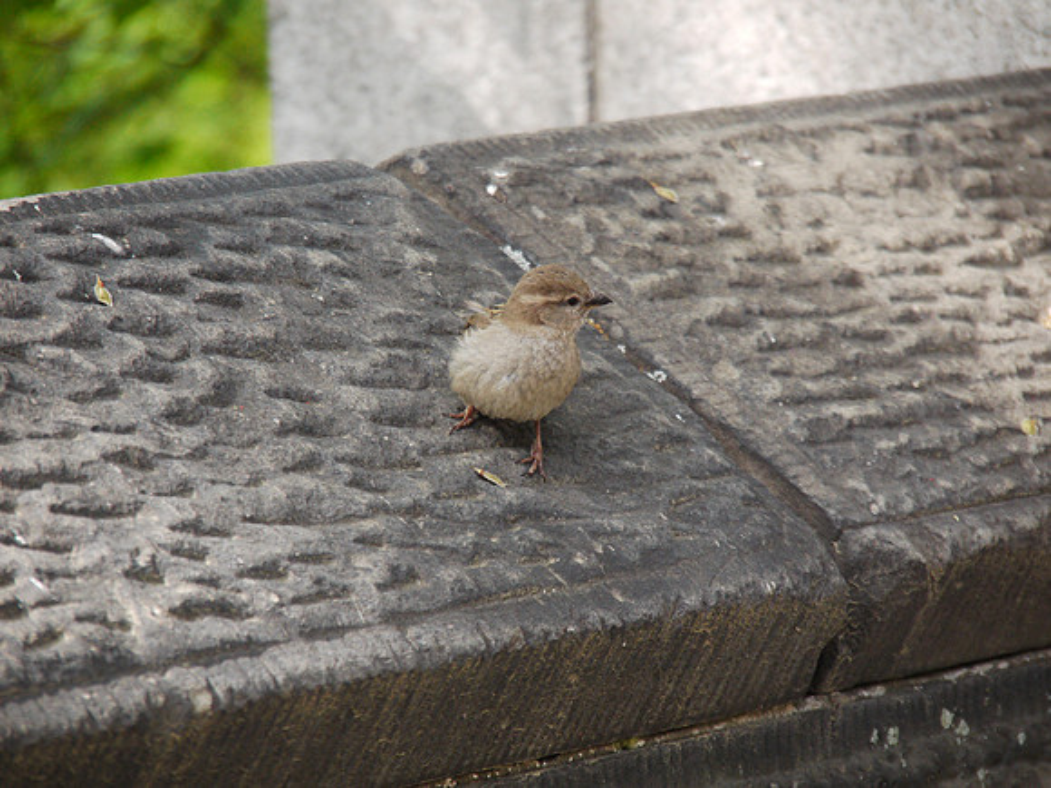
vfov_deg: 5.0
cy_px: 394
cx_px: 526
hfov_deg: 6.6
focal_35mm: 300
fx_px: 9109
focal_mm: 150
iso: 640
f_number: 5.6
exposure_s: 1/500
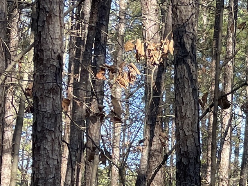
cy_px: 215
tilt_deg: +4.8
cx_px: 561
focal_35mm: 126
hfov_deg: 12.7
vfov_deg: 11.6
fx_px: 902
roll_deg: -0.3
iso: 32
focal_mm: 4.2
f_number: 1.6
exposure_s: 1/181
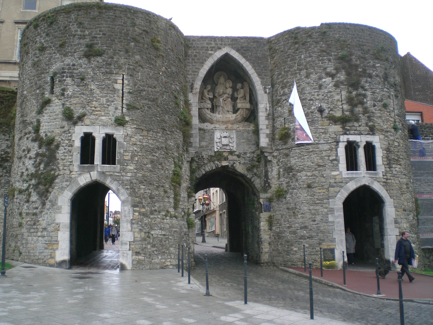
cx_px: 216
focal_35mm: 38
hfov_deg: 49.0
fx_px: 475
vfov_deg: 37.7
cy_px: 162
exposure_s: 1/160
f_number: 3.1
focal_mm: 6.3
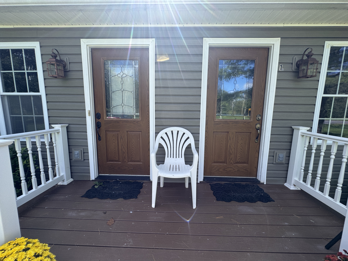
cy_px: 130
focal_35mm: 14
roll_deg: -1.1
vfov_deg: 85.7
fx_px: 141
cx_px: 174
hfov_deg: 102.1
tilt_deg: -9.3
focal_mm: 2.22
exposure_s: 1/505
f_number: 2.2
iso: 40
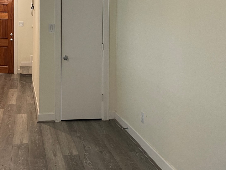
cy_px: 31
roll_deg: +0.4
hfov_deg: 38.1
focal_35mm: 49
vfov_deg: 28.9
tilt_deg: -2.6
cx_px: 62
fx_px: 320
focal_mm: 4.2
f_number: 1.6
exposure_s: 1/60
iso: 160
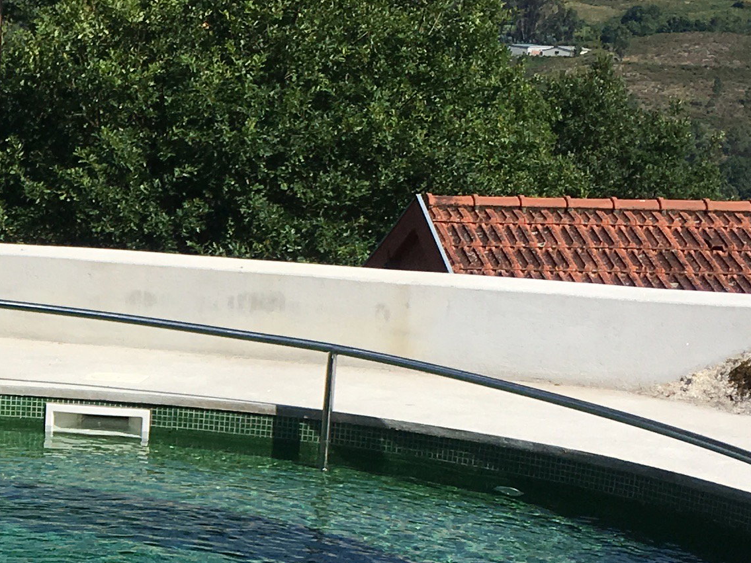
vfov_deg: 14.2
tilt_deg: -13.8
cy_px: 539
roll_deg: -1.2
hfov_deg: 18.1
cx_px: -150
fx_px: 2234
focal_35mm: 103
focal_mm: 4.15
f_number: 2.2
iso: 25
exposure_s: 1/2331
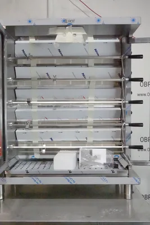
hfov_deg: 41.1
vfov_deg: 58.7
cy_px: 112
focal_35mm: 32
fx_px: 200
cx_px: 75
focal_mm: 12.01
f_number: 6.3
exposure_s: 1/500
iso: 12800
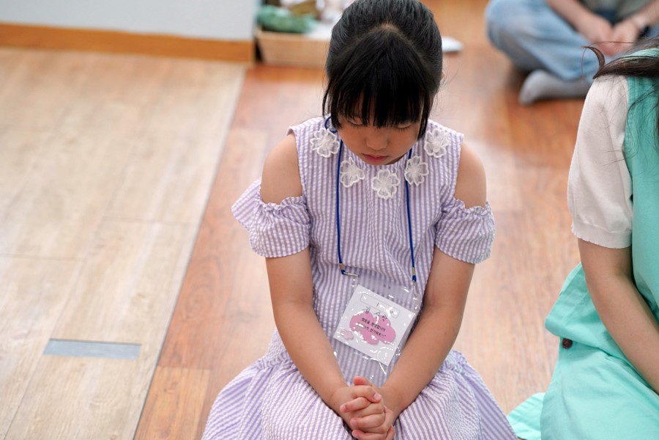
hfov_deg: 21.5
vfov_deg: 14.4
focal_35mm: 95
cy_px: 220
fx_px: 1739
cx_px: 330
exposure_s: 1/160
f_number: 4
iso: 1250
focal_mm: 95
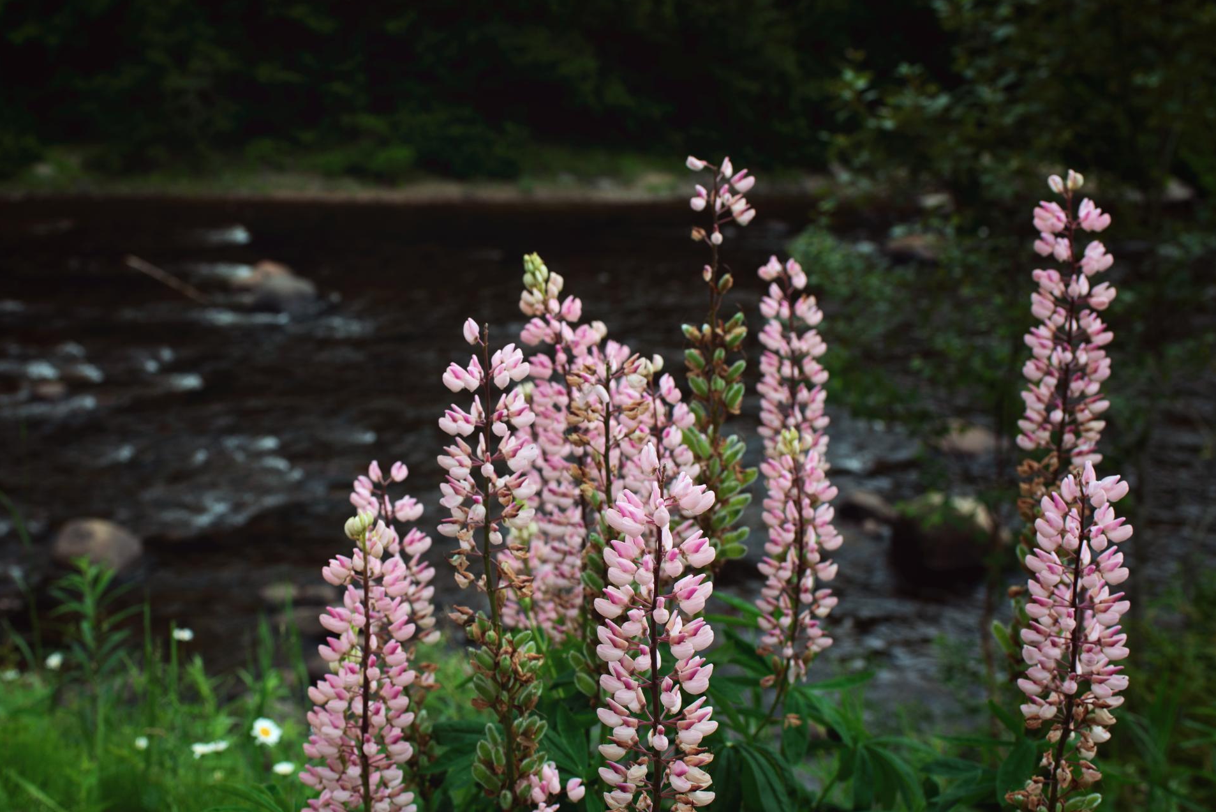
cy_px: 448
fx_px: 1588
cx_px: 457
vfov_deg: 28.6
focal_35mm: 47
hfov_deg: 41.6
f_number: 5
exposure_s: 1/500
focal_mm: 35
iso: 200
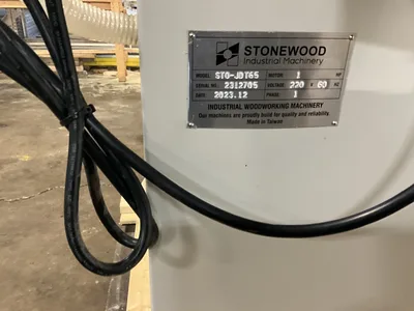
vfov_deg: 48.2
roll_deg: -3.5
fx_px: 347
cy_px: 156
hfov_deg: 61.7
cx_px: 207
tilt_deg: -25.3
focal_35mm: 29
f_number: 1.8
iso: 320
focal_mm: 3
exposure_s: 1/30
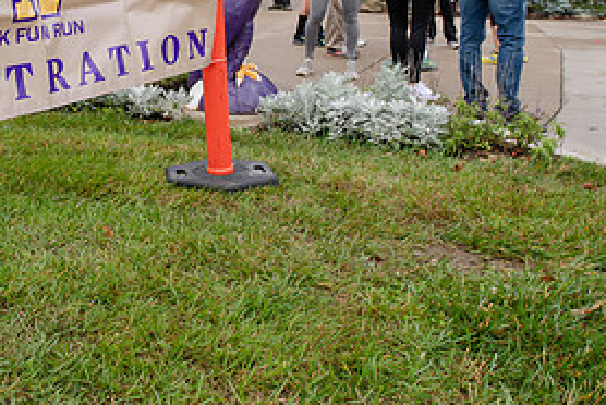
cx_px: 174
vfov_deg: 26.1
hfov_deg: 38.8
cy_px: 32
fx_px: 843
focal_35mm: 50
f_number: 5
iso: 400
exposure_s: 1/320
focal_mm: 24
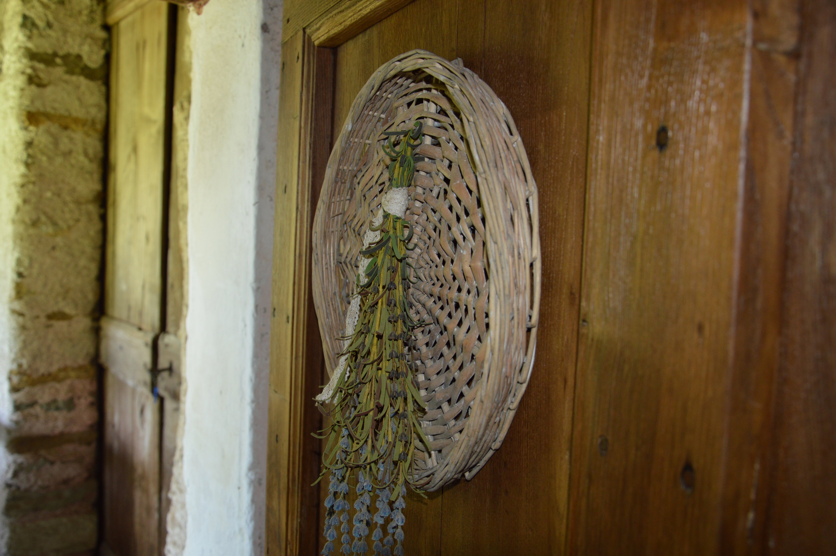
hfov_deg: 57.3
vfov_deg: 39.9
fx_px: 766
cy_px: 278
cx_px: 418
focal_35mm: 33
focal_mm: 22
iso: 400
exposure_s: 1/60
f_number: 4
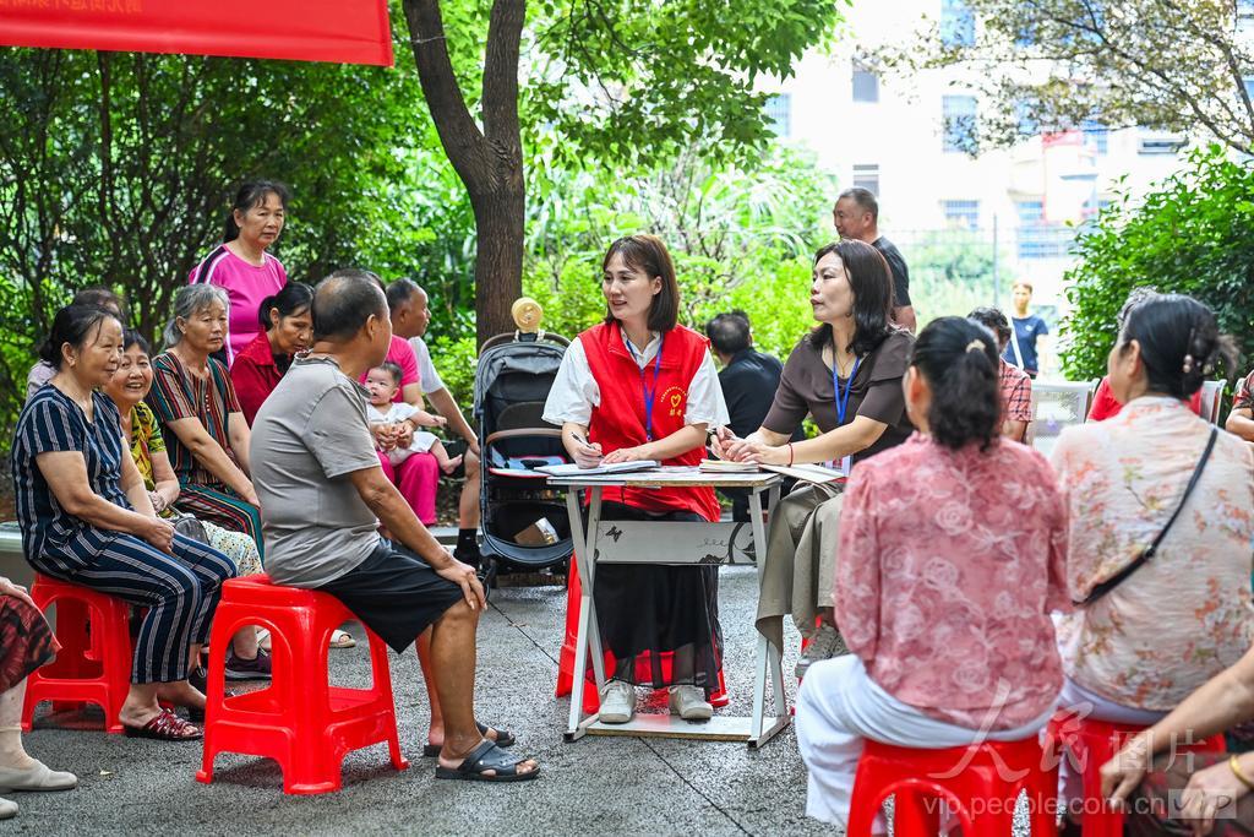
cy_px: 418
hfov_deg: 28.8
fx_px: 2439
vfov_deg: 19.5
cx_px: 627
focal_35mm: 70
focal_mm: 70
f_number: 4
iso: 1000
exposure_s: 1/200
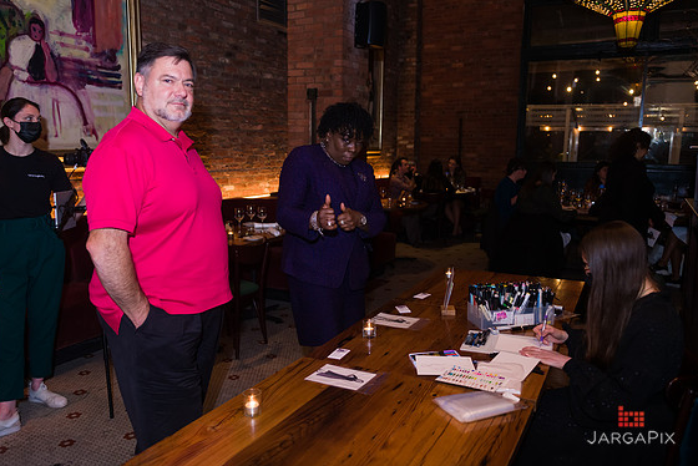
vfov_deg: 45.0
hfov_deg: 63.6
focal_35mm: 29
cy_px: 230
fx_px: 563
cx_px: 345
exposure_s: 1/125
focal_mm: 28
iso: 1000
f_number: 3.2
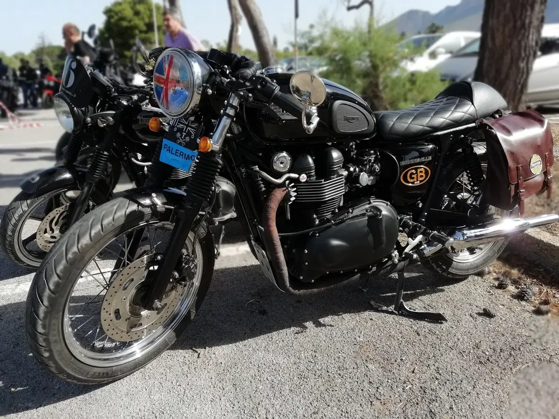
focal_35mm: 26
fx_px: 420
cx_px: 280
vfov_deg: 53.1
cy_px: 210
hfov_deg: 67.3
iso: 50
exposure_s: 1/907
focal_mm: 3.46
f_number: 8
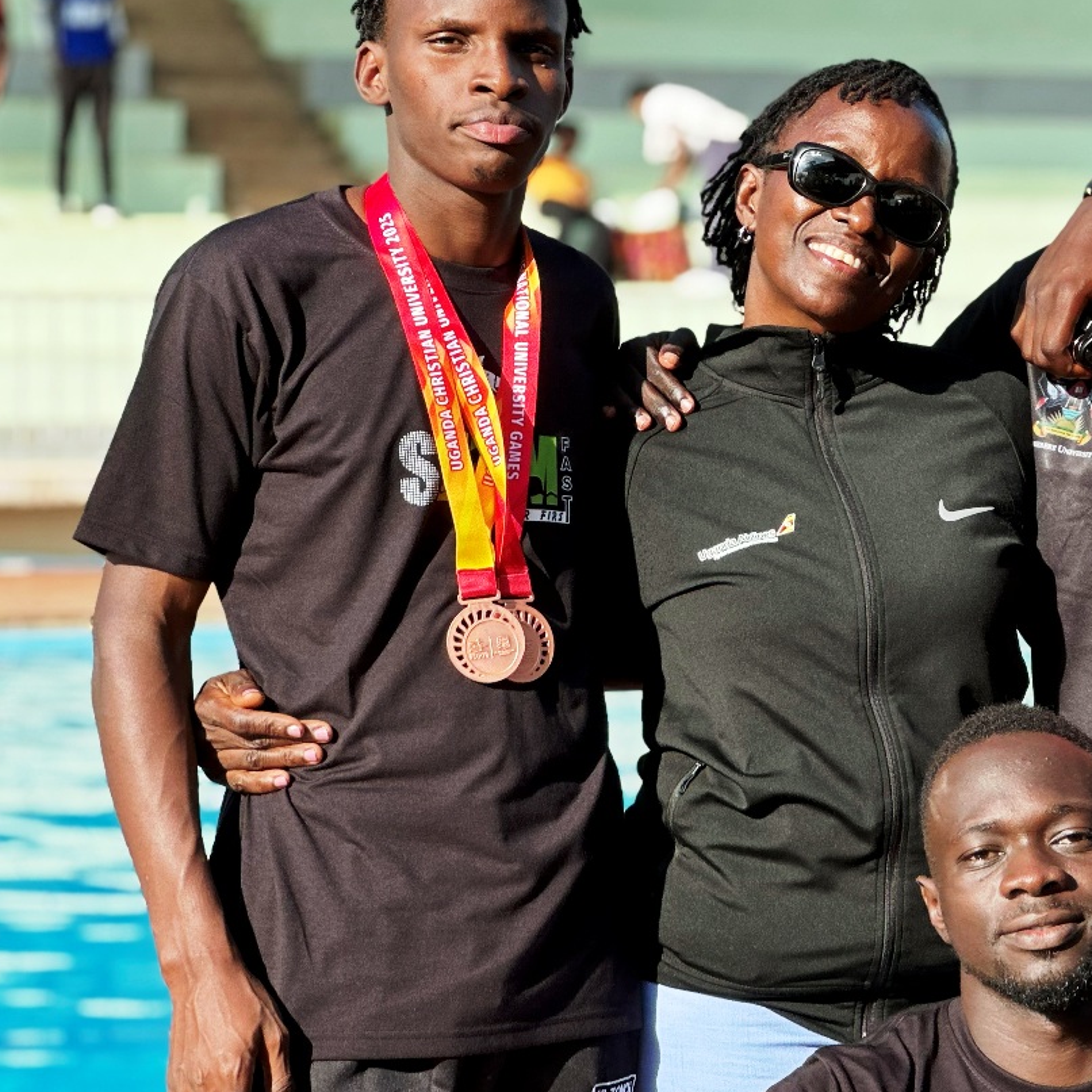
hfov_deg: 12.8
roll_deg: -0.3
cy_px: 591
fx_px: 4818
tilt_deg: -1.6
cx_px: 1039
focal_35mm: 135
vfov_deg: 12.9
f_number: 2.8
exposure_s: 1/155
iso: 25
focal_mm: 9
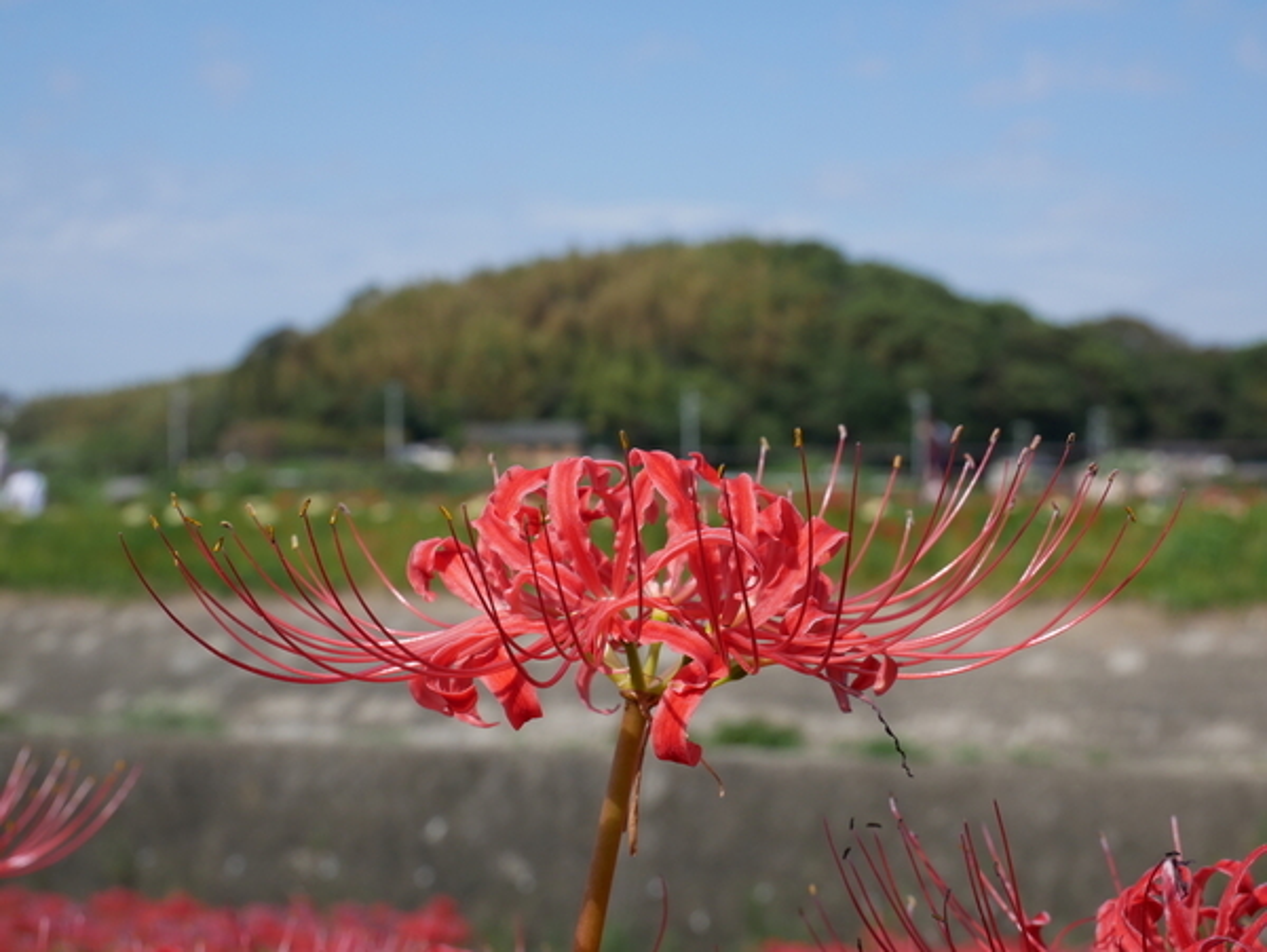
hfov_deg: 29.4
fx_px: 2418
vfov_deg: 22.3
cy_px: 476
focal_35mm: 66
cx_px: 634
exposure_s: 1/400
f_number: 10
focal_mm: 33
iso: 200
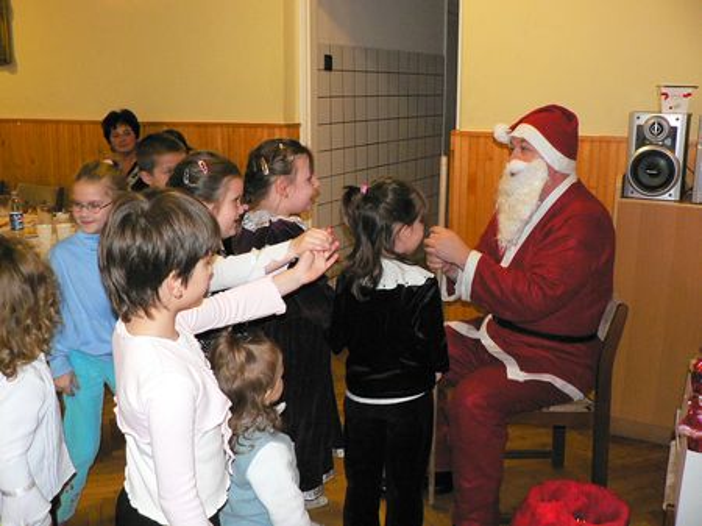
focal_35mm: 35
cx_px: 351
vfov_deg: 40.7
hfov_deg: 52.7
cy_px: 263
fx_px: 709
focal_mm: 6
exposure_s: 1/60
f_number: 2.8
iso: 400
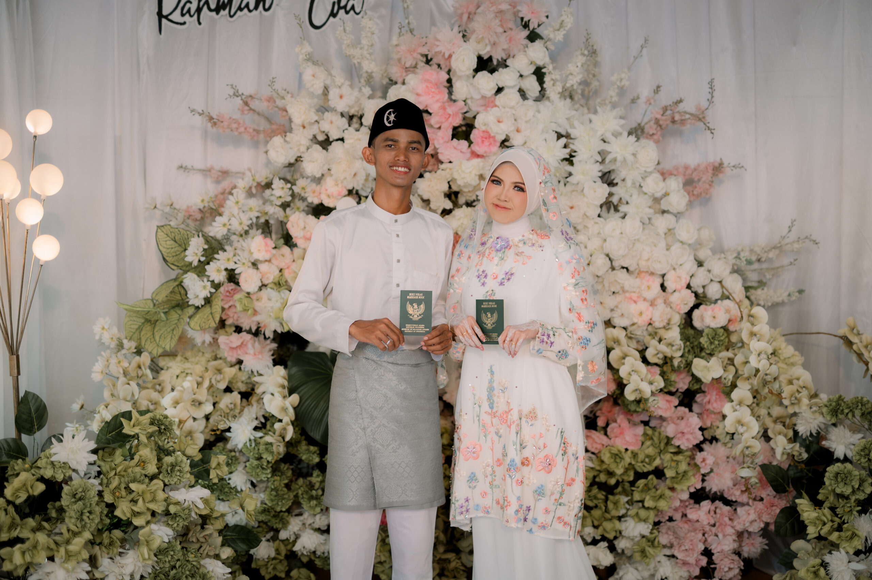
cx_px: 436
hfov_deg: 39.6
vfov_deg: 27.0
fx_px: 1210
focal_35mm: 50
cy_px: 290
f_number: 1.4
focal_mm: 50
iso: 100
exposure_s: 1/200
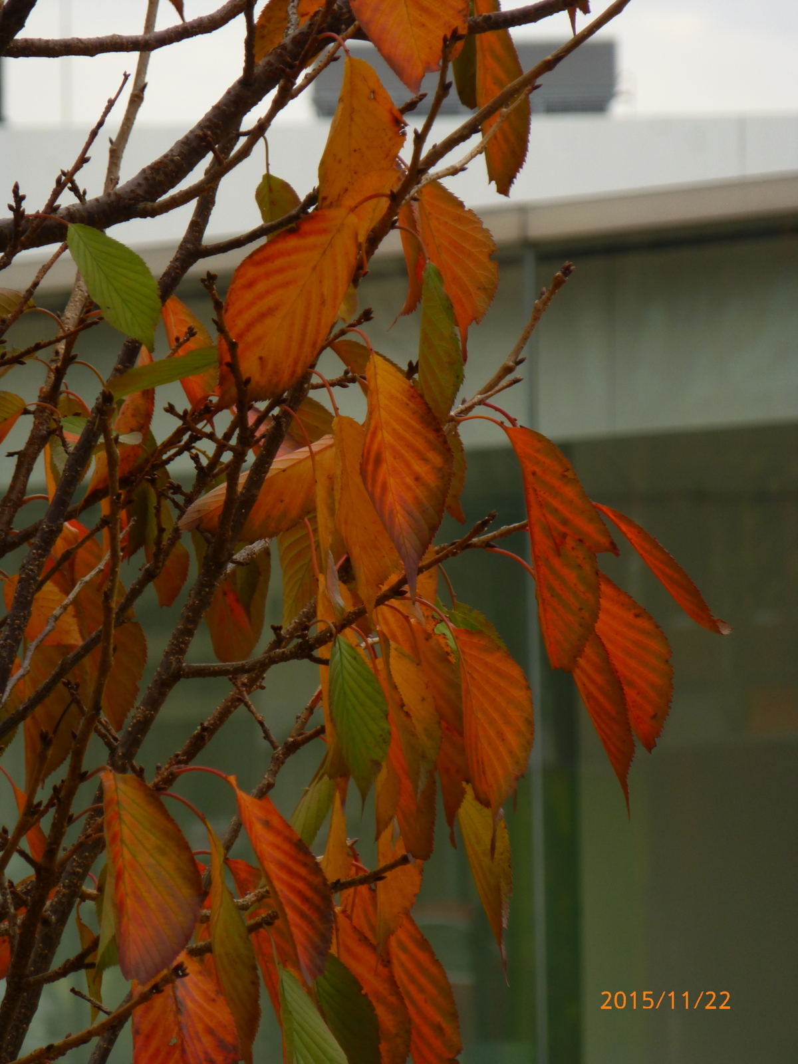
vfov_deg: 5.1
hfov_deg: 3.9
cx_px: 399
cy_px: 532
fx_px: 11865
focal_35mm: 386
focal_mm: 68.9
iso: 100
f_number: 5.9
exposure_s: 1/100
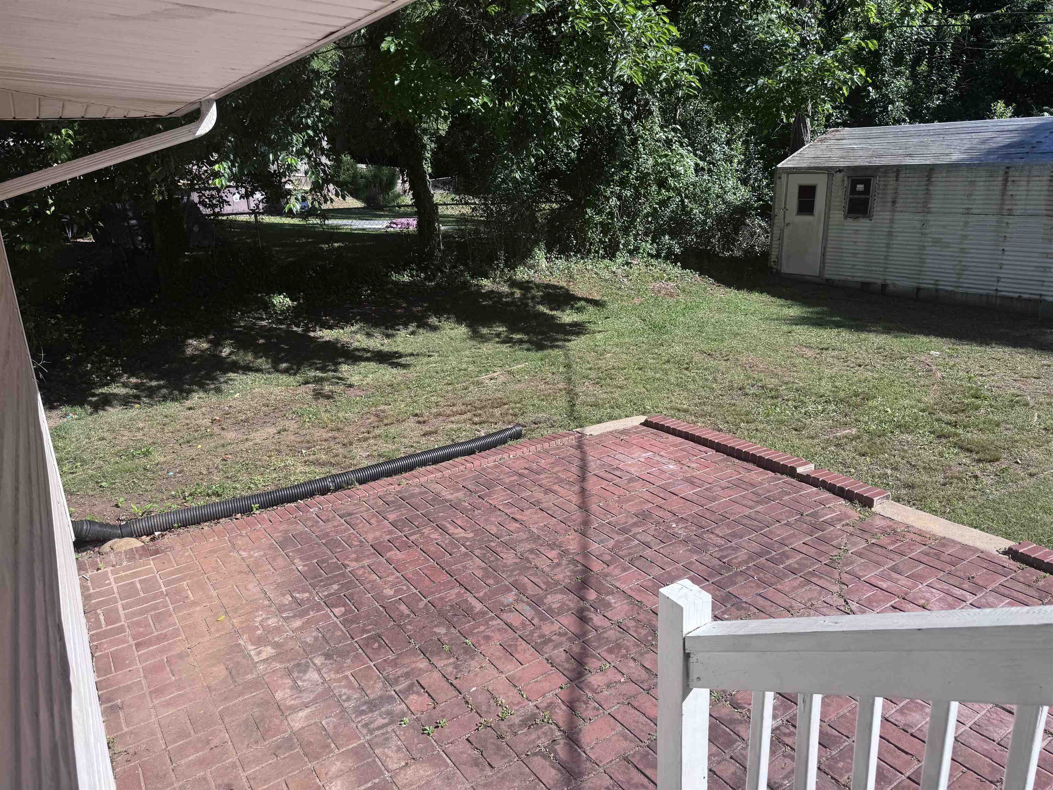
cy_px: 395
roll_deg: +2.7
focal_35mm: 24
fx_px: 730
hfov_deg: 71.6
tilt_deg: -16.9
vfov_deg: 56.8
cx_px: 526
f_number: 1.78
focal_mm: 6.76
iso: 80
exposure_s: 1/2833
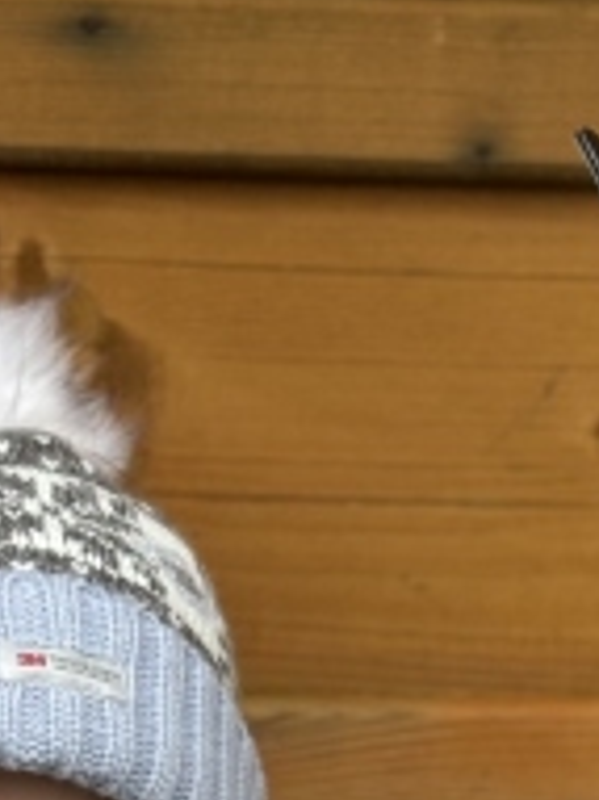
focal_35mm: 151
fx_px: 3488
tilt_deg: -13.6
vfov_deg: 12.4
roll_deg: -0.3
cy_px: 1223
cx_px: 226
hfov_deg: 9.8
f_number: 1.78
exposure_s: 1/168
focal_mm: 6.86
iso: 64
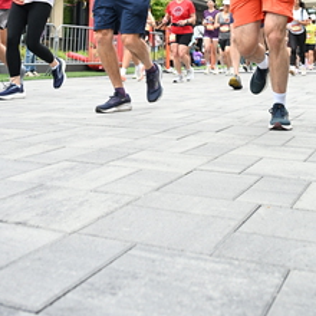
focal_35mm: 51
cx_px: 195
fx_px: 527
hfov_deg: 33.3
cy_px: -27
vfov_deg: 30.1
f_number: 4
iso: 2000
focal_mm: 24
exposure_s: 1/640
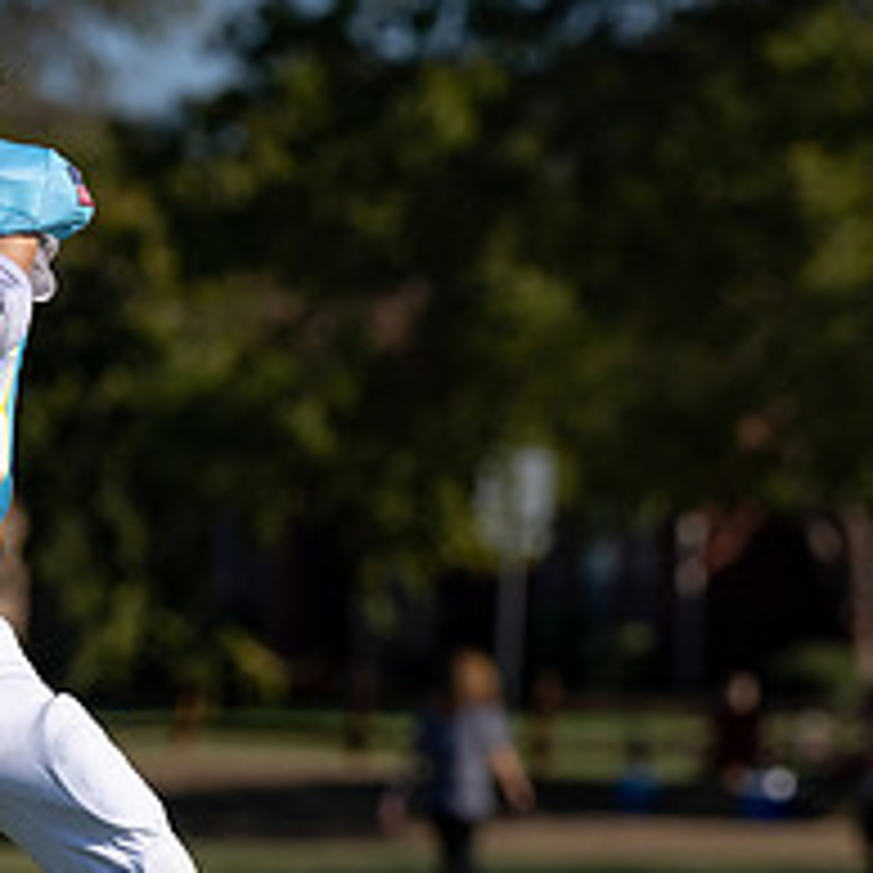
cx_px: 175
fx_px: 12669
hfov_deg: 3.9
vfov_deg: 3.9
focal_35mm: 444
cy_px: 417
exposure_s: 1/4000
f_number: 3.2
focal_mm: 126
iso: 100
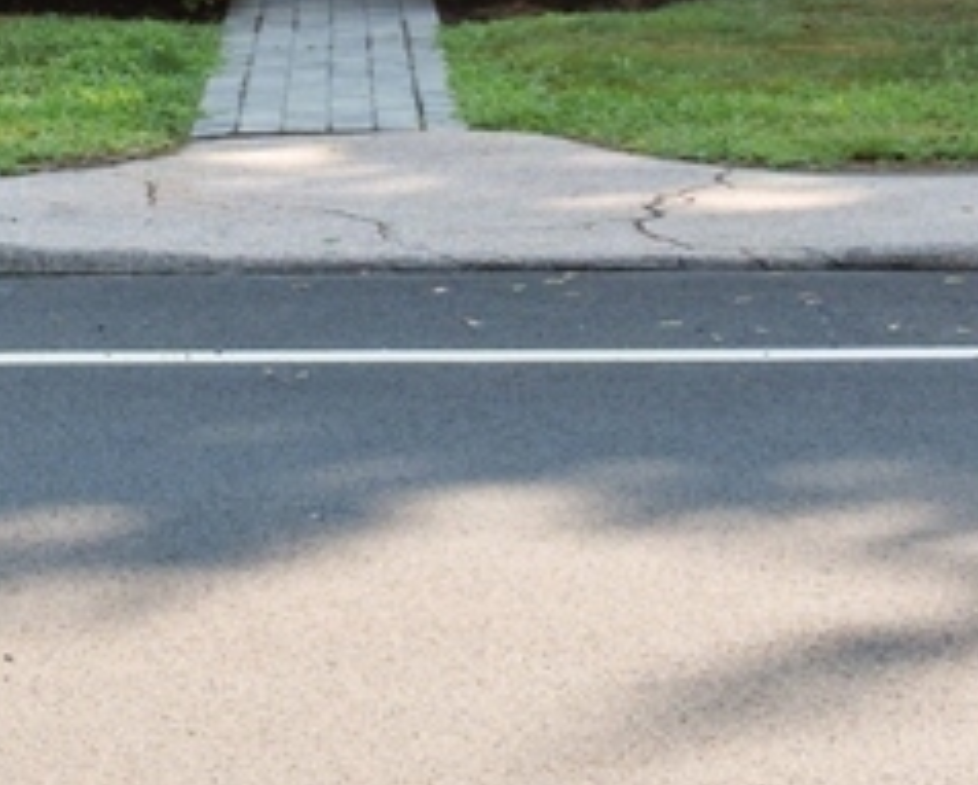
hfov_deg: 16.4
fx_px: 3391
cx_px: 407
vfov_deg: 12.5
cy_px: -409
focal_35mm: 117
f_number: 8
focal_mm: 29
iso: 100
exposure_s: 1/80
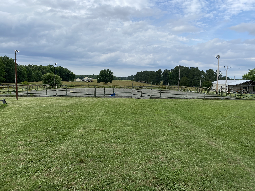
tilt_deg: -4.6
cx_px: 128
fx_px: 192
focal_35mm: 26
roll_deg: -1.5
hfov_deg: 67.3
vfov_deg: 53.1
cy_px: 96
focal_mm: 4.25
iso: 32
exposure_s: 1/1996
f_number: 1.8
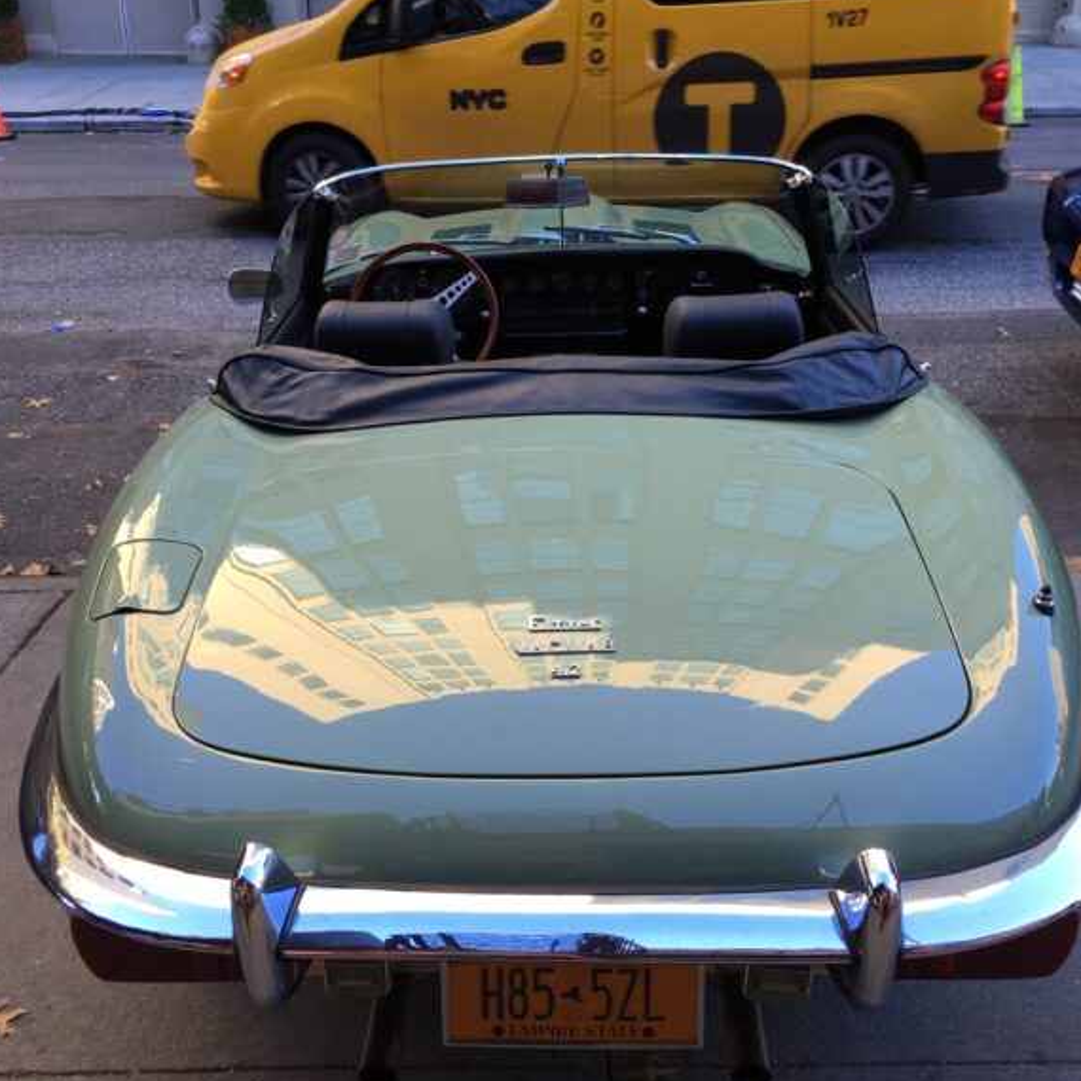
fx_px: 1272
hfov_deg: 46.0
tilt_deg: -26.4
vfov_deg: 46.0
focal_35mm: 36
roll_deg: +0.9
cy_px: 559
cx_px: 529
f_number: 2.2
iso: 32
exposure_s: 1/120
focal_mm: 4.15
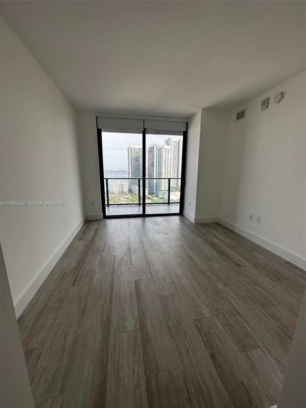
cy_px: 204
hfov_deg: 85.7
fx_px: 165
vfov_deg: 102.1
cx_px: 153
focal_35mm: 14
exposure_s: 1/295
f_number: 2.2
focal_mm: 2.22
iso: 40
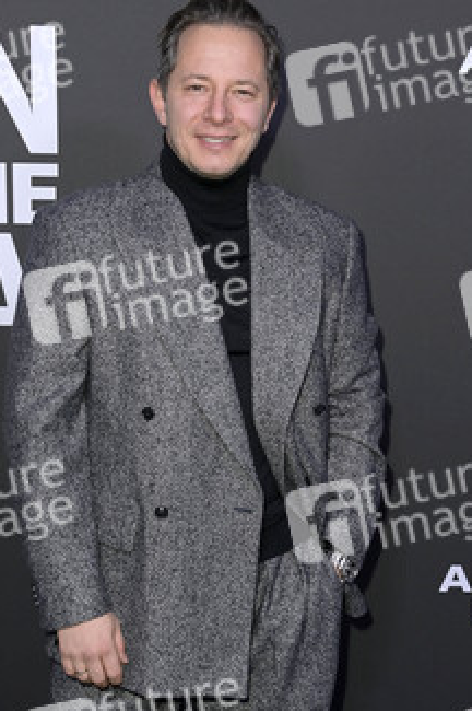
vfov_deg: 33.9
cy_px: 403
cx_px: 199
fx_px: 1163
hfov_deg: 22.9
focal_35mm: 59
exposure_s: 1/250
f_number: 5.6
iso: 1000
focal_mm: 48
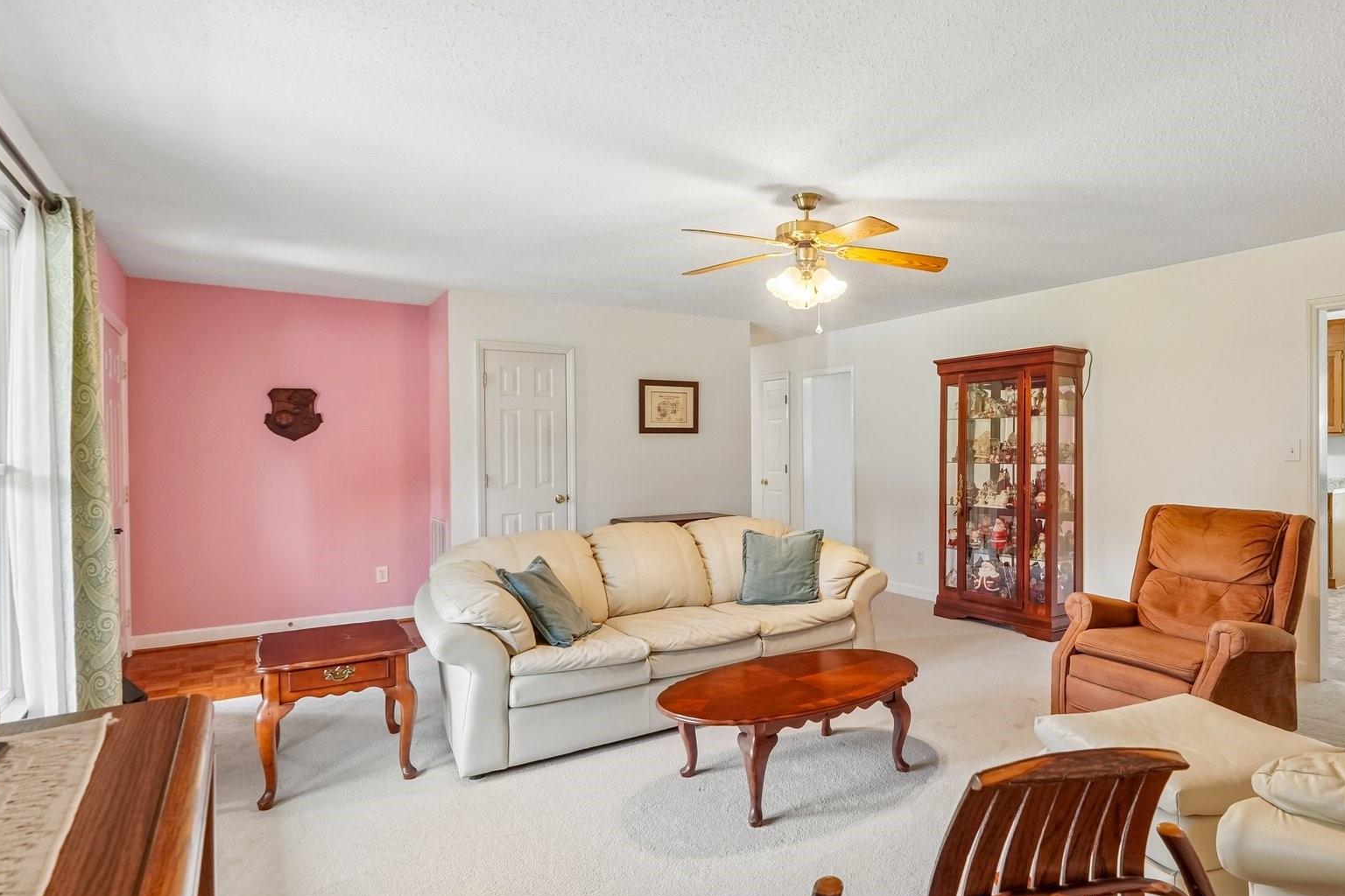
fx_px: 747
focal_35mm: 20
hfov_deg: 83.2
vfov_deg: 61.9
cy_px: 455
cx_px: 789
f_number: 8
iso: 400
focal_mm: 10
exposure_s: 1/6
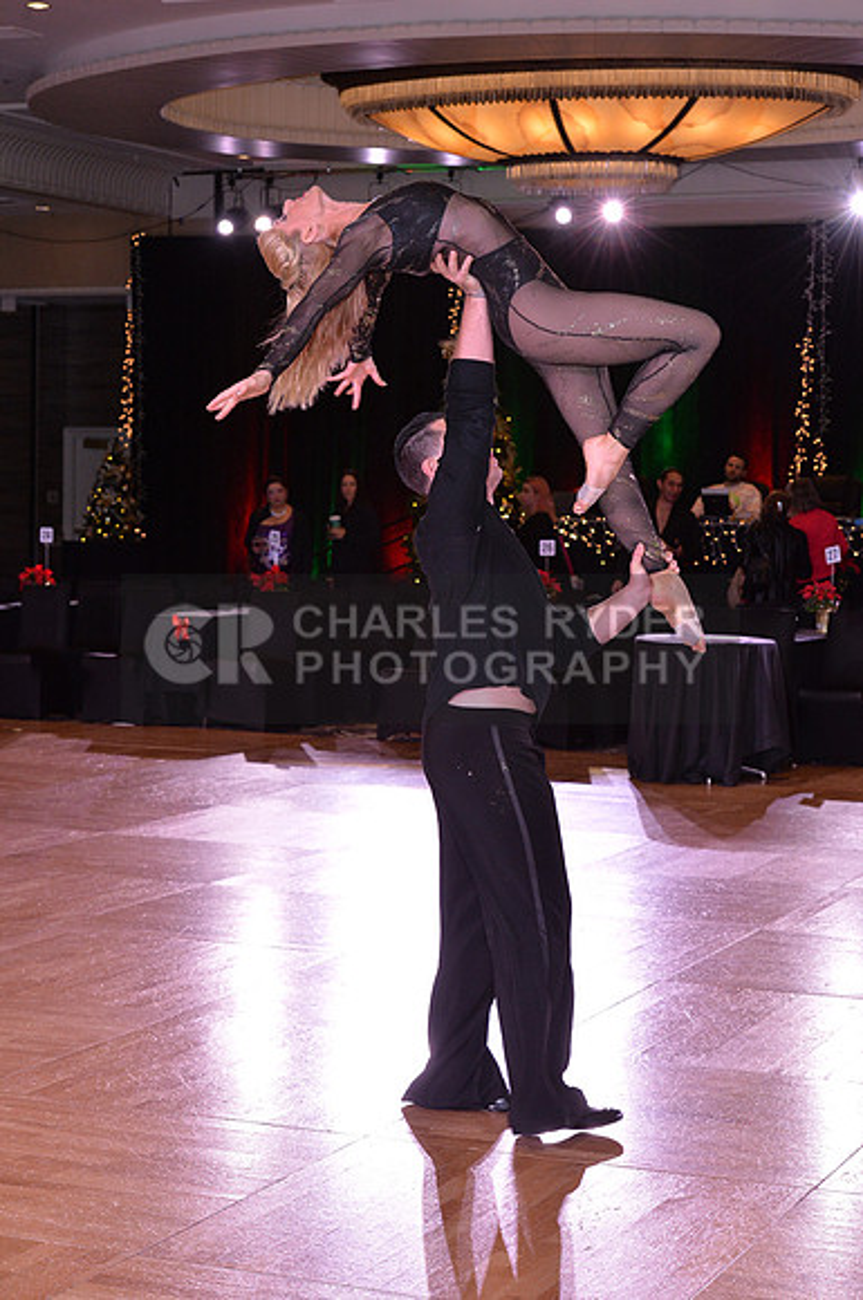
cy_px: 650
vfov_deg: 27.0
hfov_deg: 18.1
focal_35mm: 75
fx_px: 2705
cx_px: 432
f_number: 7.1
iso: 2000
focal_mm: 75
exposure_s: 1/250
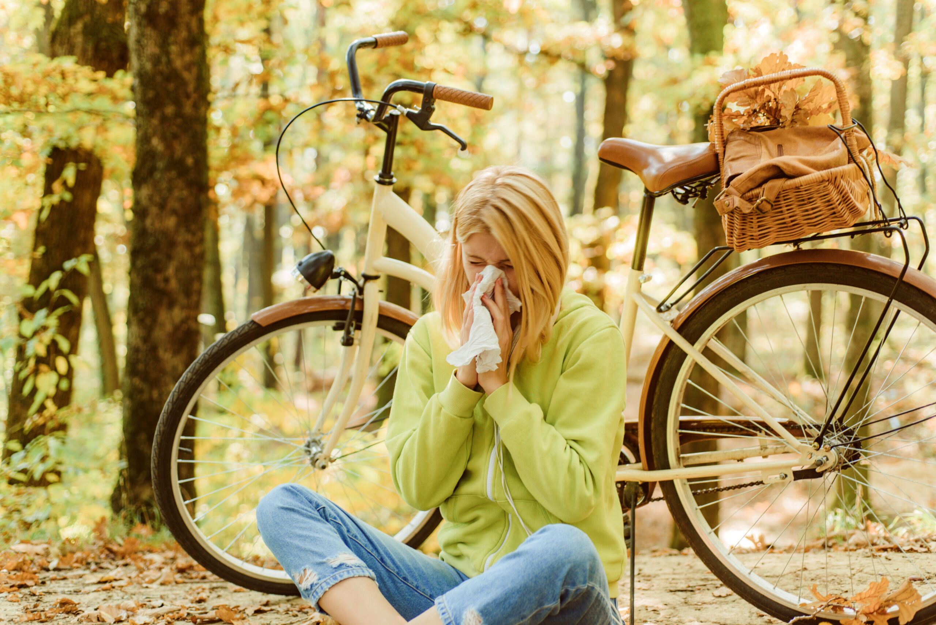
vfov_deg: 22.6
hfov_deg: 33.4
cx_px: 468
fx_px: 1561
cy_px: 312
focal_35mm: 60
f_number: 3.2
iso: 160
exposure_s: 1/80
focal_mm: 60
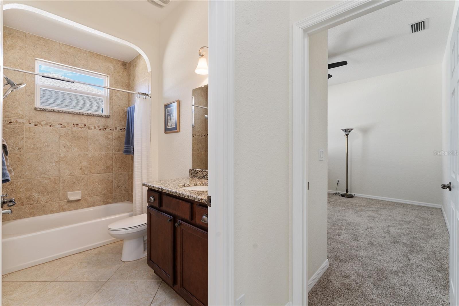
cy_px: 153
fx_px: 203
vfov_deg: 74.1
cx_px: 230
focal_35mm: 16
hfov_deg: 97.1
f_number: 8
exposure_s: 1/13
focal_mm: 15.9
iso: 250
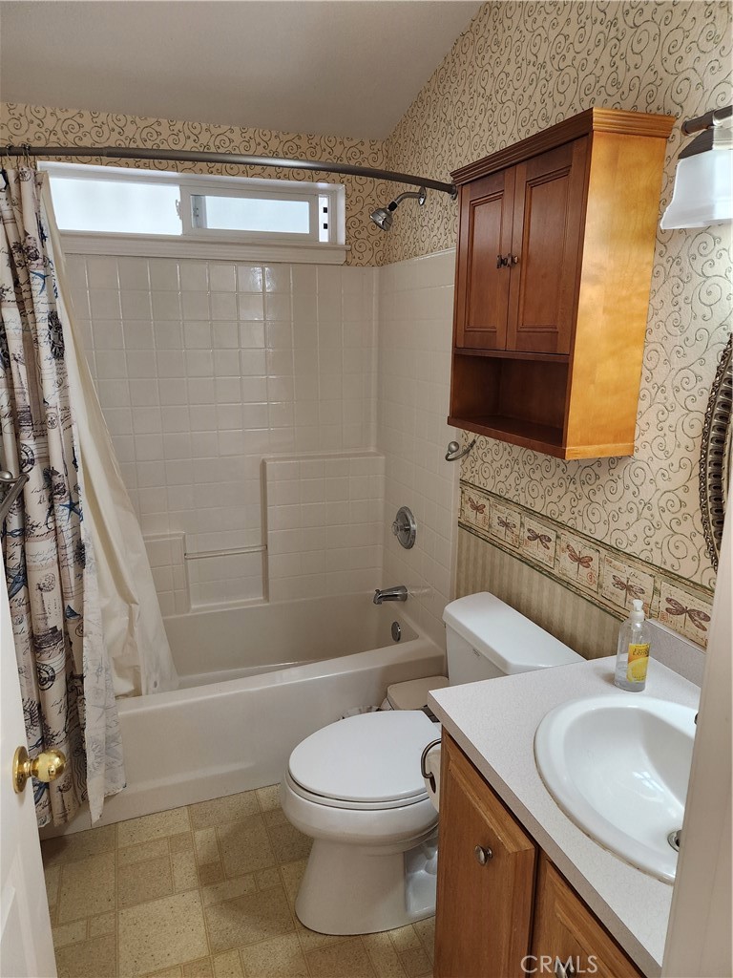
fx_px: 649
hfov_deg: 58.9
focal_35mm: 23
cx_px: 366
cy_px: 489
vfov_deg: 73.9
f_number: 1.8
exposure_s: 1/120
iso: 400
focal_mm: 5.4
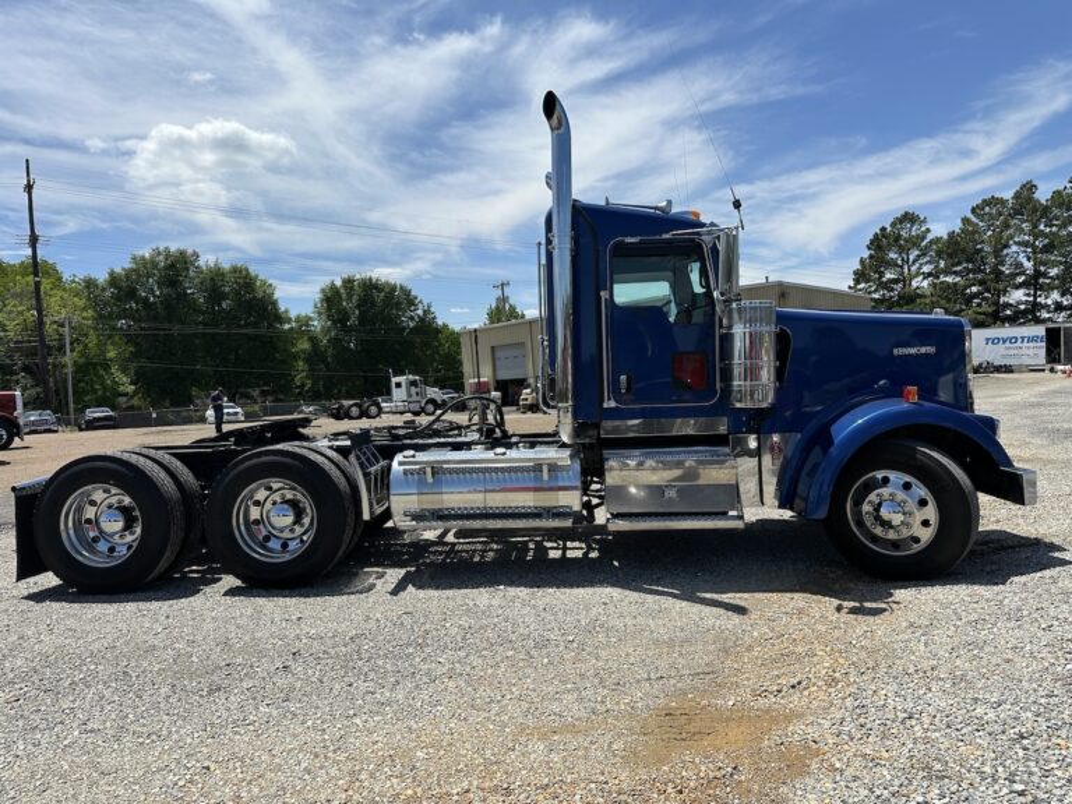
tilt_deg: -0.5
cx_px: 536
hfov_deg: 71.6
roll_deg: +3.8
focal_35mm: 24
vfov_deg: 56.8
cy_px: 402
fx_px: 743
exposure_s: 1/6211
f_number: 1.78
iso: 80
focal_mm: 6.86
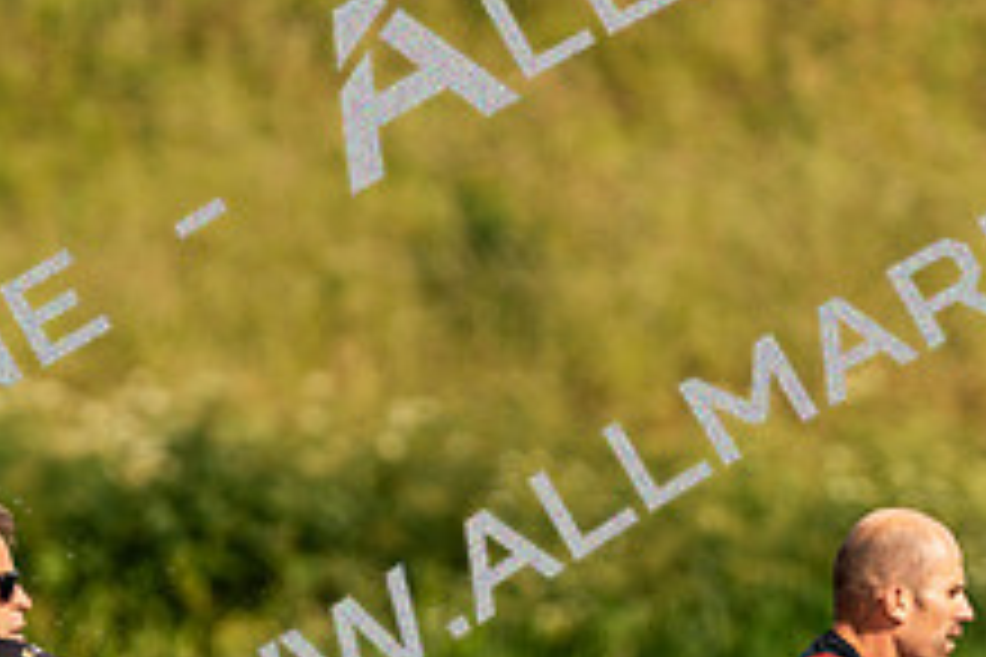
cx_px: 581
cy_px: 853
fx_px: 31194
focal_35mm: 1139
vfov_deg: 1.2
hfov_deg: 1.8
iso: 200
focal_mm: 430
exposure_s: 1/2000
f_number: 6.3
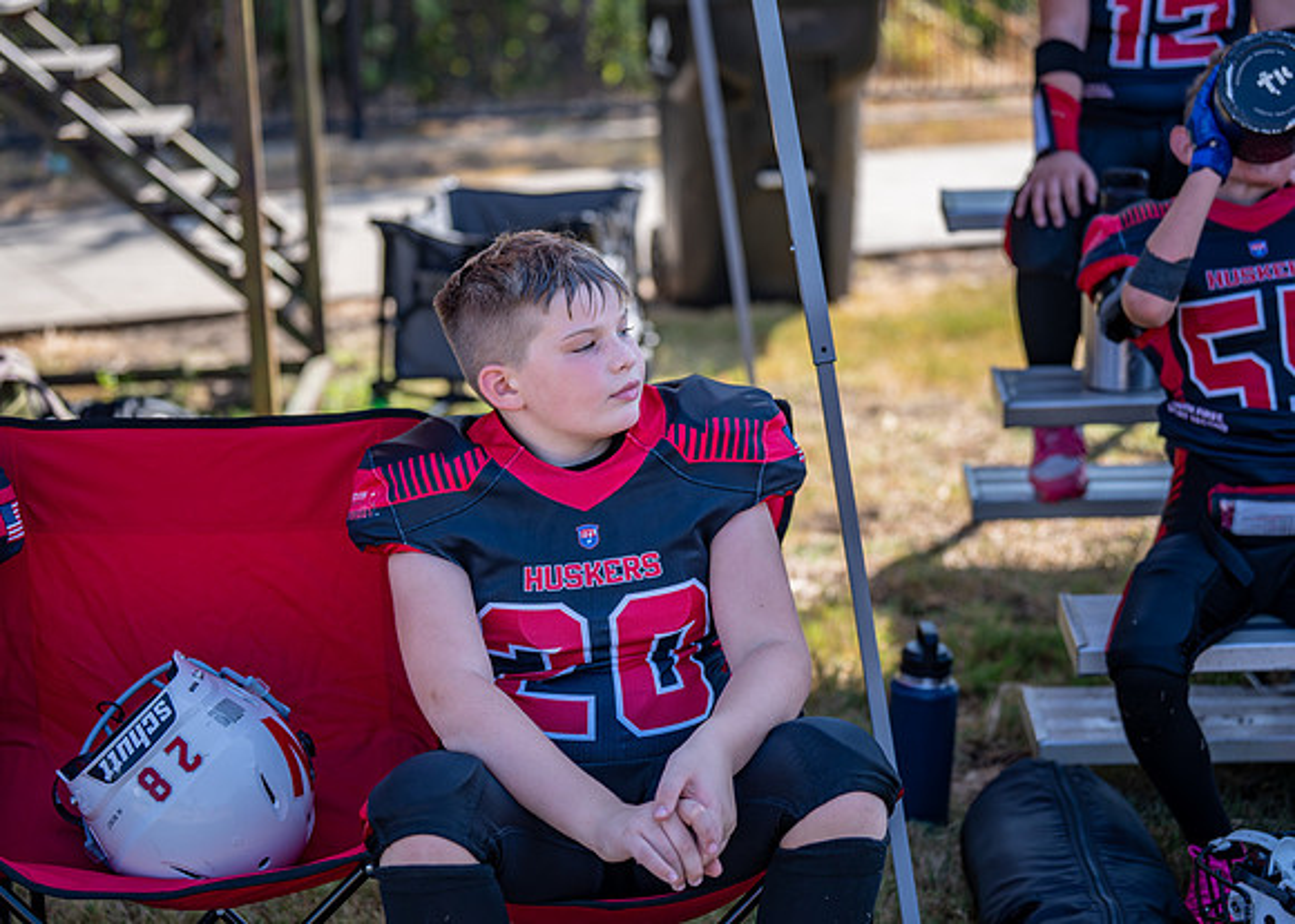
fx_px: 2803
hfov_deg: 26.0
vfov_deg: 18.7
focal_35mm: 76
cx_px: 611
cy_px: 463
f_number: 2.8
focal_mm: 70
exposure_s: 1/800
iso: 160
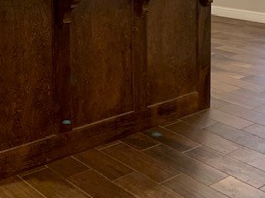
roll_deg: +1.3
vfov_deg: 21.9
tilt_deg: -3.6
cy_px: -25
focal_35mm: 63
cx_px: 58
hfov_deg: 30.1
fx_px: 482
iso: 250
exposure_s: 1/60
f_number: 1.8
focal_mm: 4.25
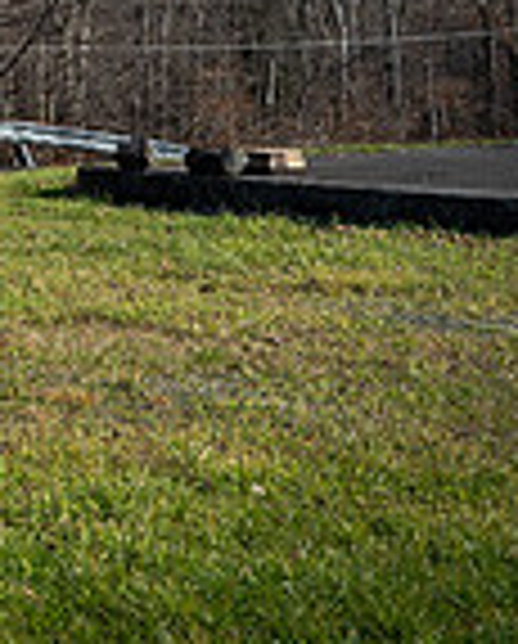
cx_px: -748
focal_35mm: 133
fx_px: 2541
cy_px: -191
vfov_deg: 13.9
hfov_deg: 10.1
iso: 100
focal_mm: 35
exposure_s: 1/80
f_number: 3.2
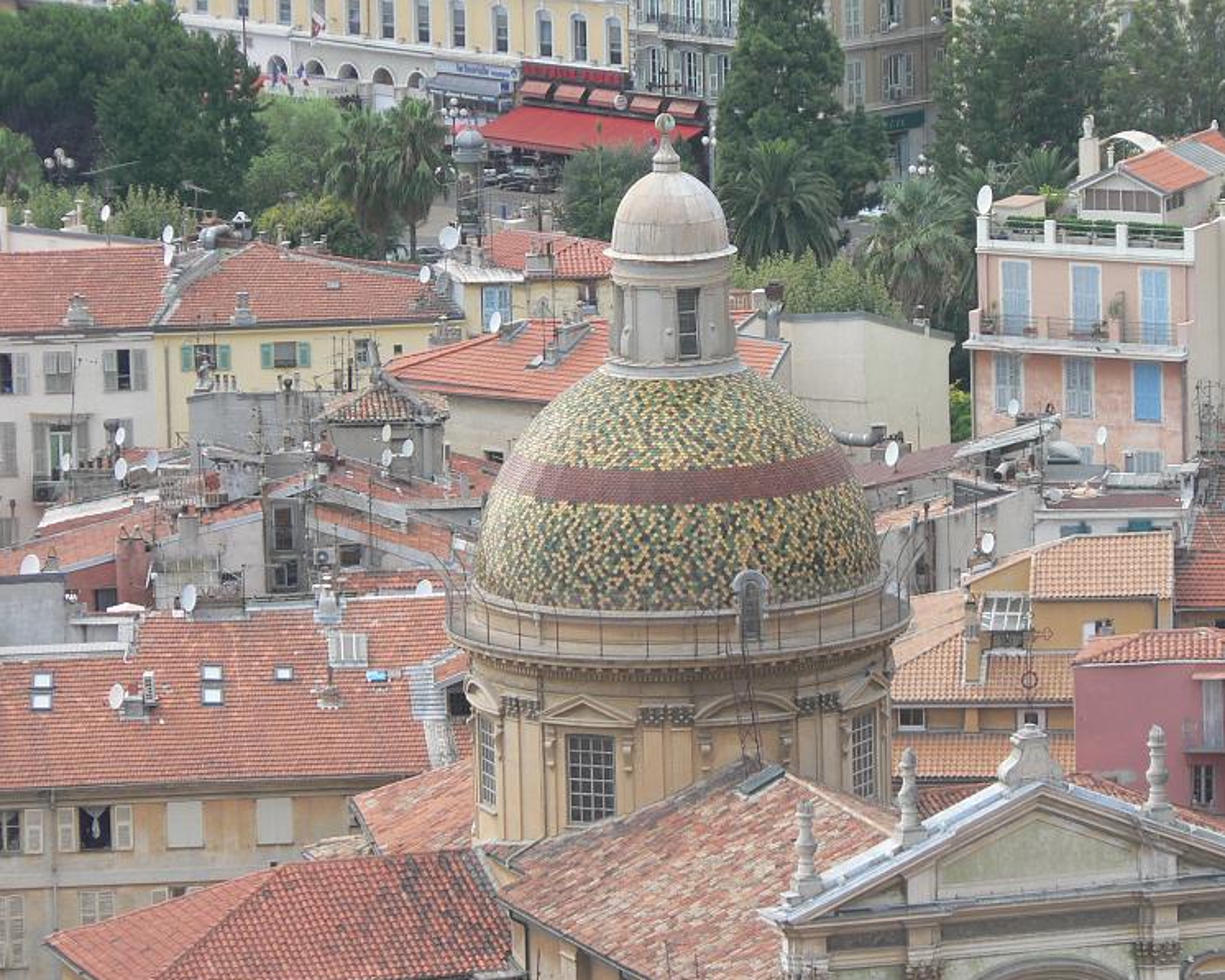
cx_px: 655
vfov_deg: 4.9
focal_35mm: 315
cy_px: 491
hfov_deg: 6.1
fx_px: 11422
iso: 80
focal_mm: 50.1
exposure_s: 1/200
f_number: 4
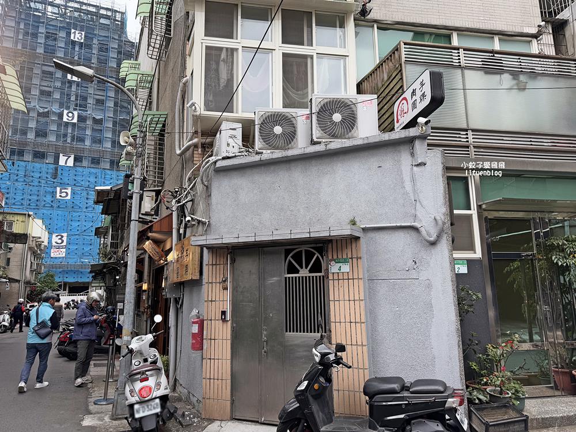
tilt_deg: +10.5
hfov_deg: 71.6
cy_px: 216
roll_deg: +1.2
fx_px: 399
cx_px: 288
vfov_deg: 56.8
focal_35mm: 24
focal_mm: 6.76
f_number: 1.78
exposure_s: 1/1151
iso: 80
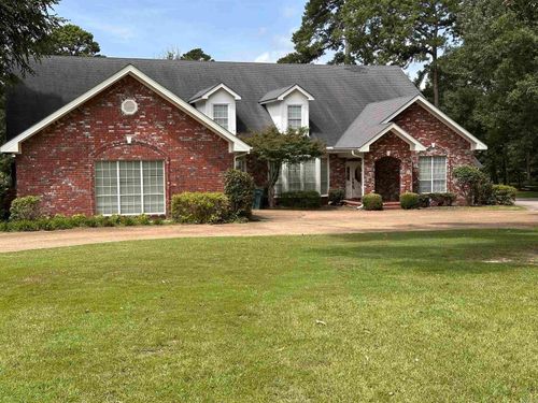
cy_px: 202
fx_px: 746
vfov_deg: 30.3
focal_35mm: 48
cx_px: 269
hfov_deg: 39.7
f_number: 1.78
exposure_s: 1/2203
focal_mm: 6.86
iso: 64
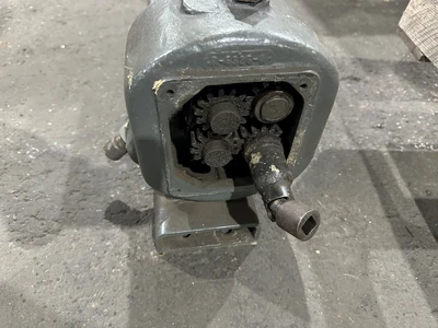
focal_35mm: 24
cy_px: 164
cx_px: 219
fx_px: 304
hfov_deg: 71.6
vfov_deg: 56.8
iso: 640
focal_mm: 6.86
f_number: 1.78
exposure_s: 1/40
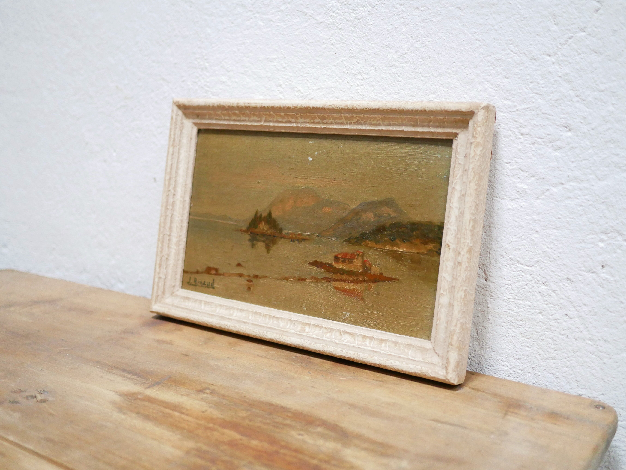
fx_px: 724
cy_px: 235
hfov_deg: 46.8
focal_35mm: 40
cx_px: 313
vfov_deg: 36.0
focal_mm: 20
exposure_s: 1/60
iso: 2000
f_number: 1.7
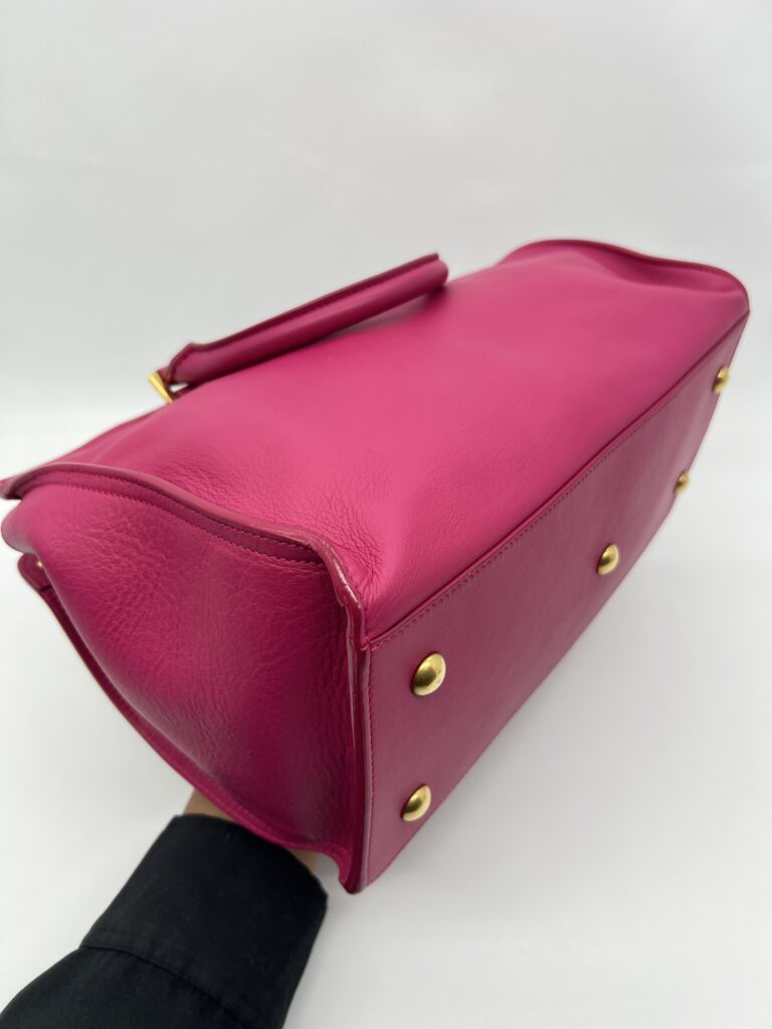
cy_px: 514
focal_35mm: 26
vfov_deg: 67.3
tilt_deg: -41.1
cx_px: 386
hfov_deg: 53.1
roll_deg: +0.5
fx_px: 773
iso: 32
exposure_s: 1/127
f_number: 1.5
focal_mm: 5.7
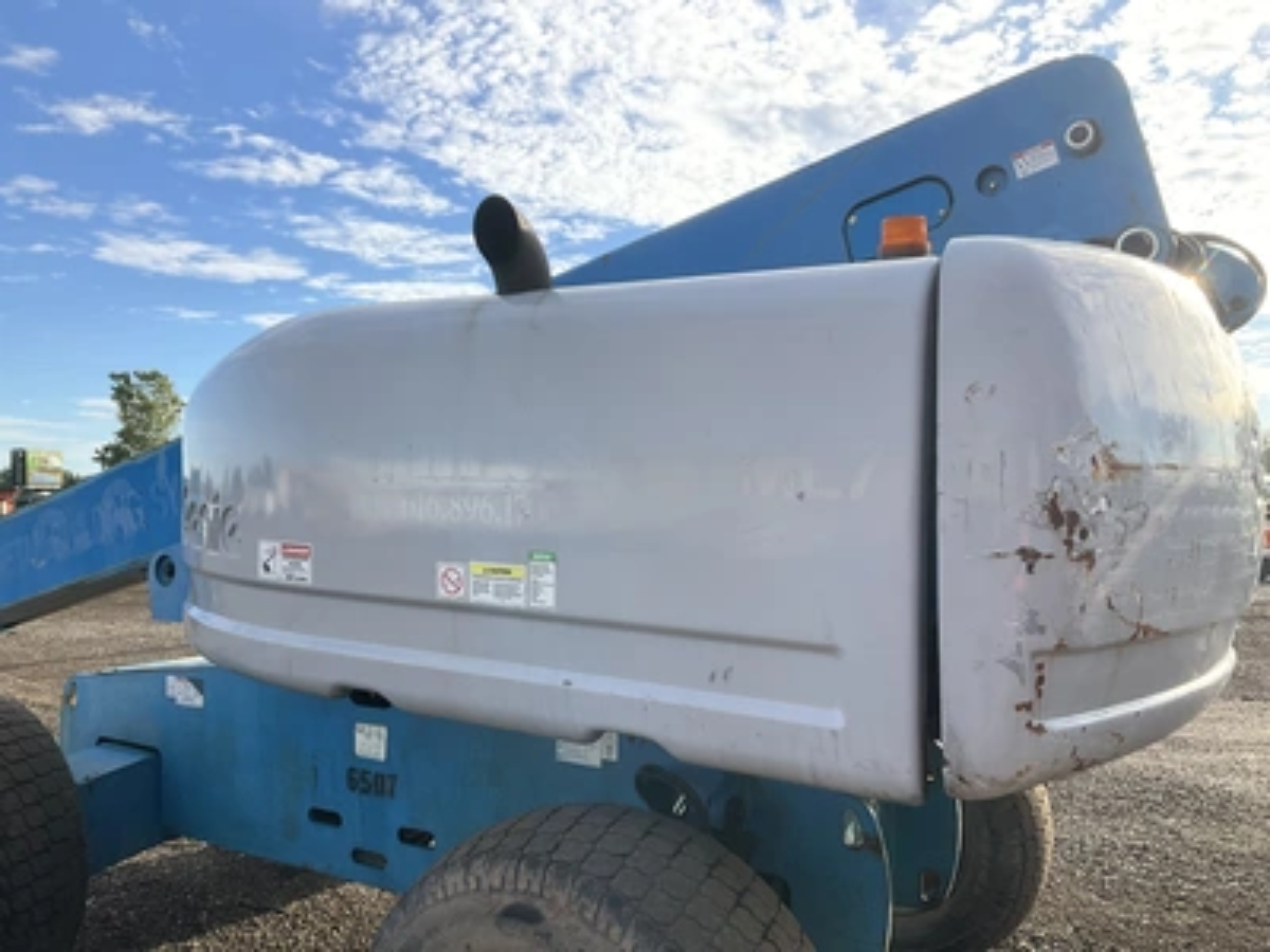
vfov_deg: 48.2
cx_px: 635
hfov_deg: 61.7
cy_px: 476
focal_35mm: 29
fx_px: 1064
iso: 25
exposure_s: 1/1055
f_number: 1.8
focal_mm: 3
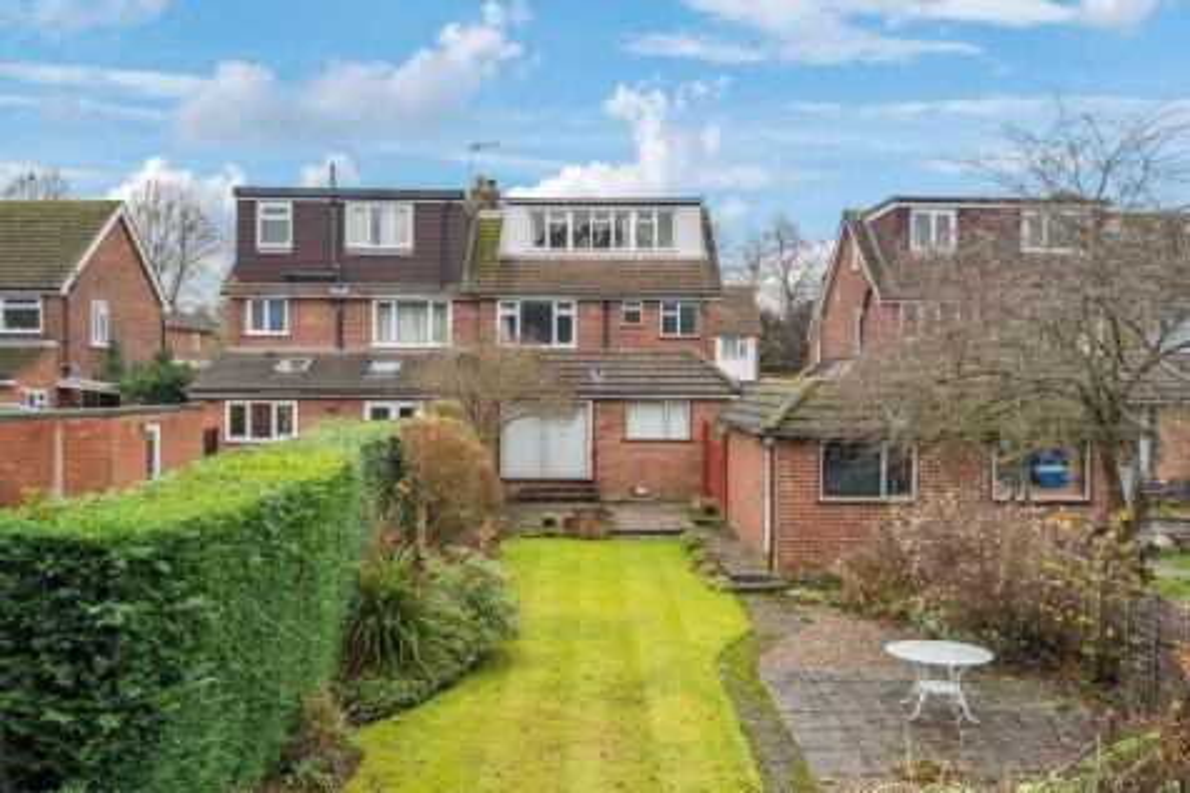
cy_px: 396
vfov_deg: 37.8
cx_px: 595
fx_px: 1156
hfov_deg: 54.5
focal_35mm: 35
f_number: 5.6
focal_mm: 35
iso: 320
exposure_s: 1/100
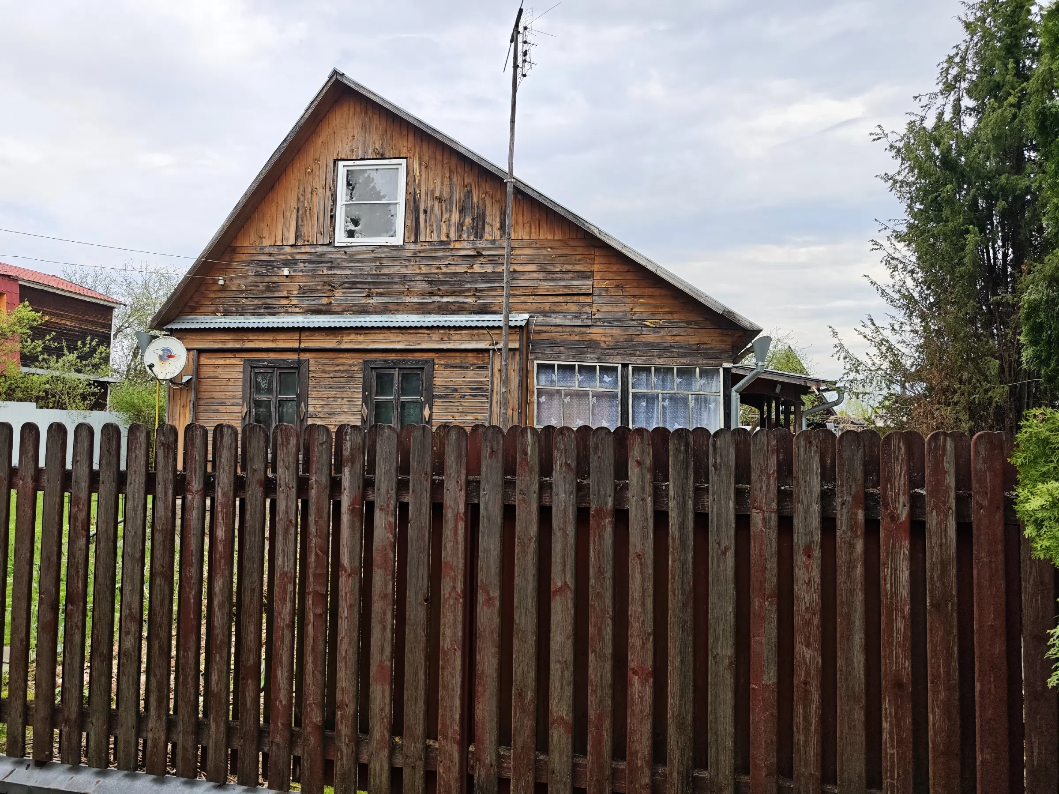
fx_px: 704
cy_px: 397
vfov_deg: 58.9
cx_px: 530
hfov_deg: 73.9
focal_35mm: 23
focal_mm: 6.55
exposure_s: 1/1400
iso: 50
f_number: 1.62
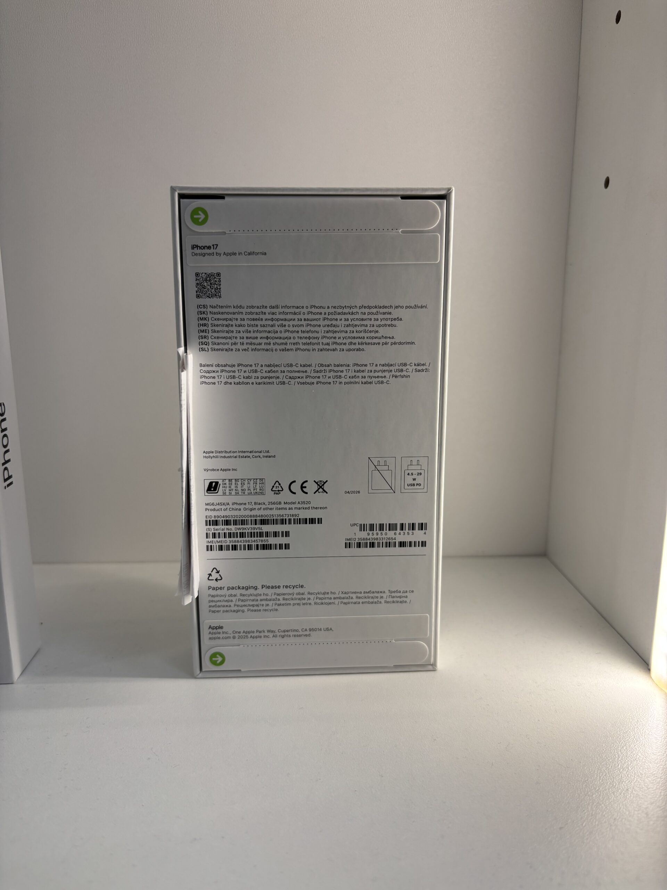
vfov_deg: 67.3
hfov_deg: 53.1
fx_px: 668
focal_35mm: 26
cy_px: 445
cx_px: 334
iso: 50
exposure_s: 1/405
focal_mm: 5.96
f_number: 1.6
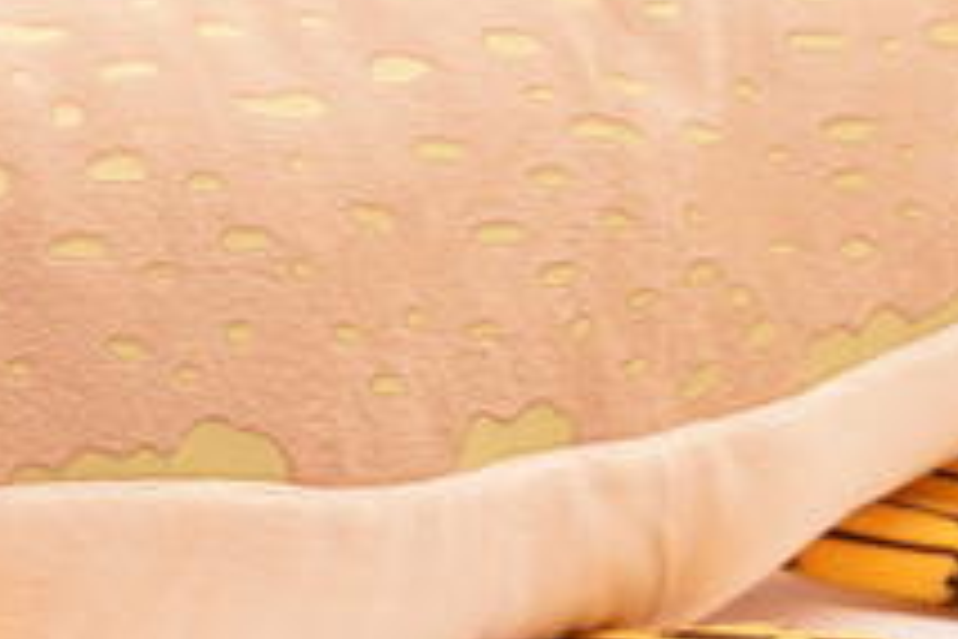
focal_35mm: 310
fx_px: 8249
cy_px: 164
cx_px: 157
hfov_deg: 6.6
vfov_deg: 4.4
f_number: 5
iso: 200
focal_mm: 50
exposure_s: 1/15
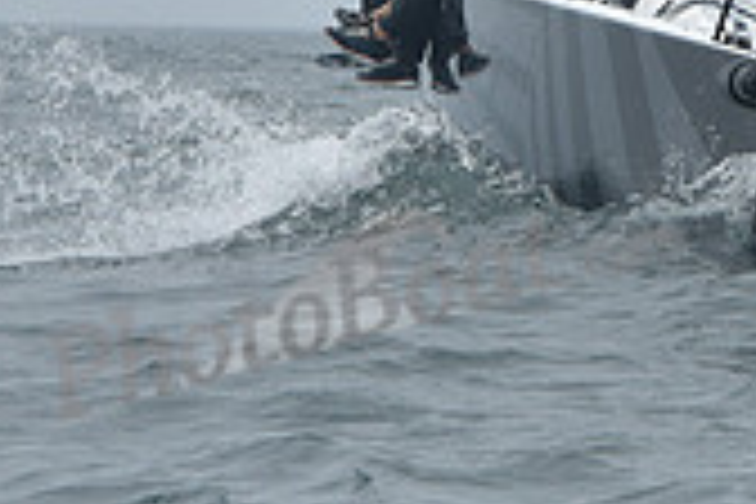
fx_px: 11633
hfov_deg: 3.7
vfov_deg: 2.5
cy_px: 7
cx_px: 918
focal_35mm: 554
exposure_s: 1/1000
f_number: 9
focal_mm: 160
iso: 320
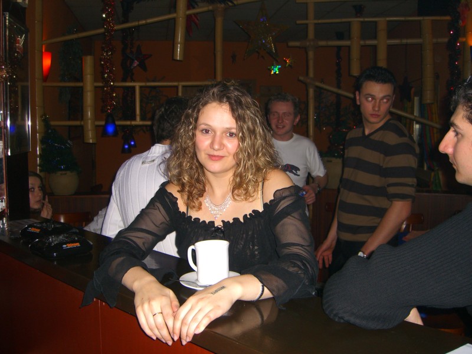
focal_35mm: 38
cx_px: 236
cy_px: 177
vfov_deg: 37.7
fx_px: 518
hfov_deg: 49.0
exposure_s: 1/60
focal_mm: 7.9
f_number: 2.8
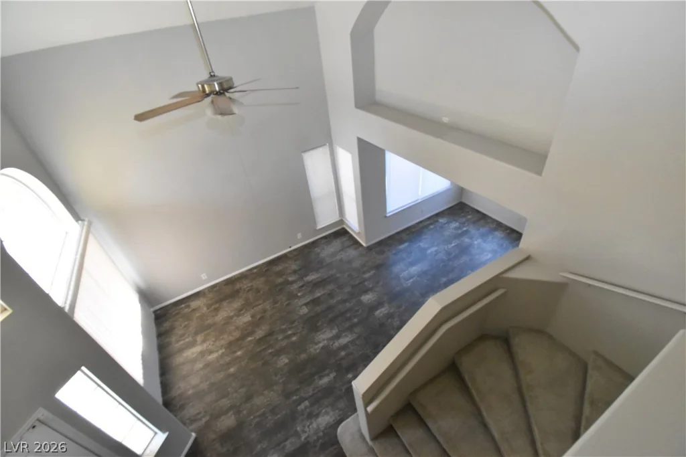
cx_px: 343
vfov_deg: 77.3
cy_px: 228
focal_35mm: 15
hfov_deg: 100.4
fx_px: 286
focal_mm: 10
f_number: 8
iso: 4000
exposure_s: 1/125
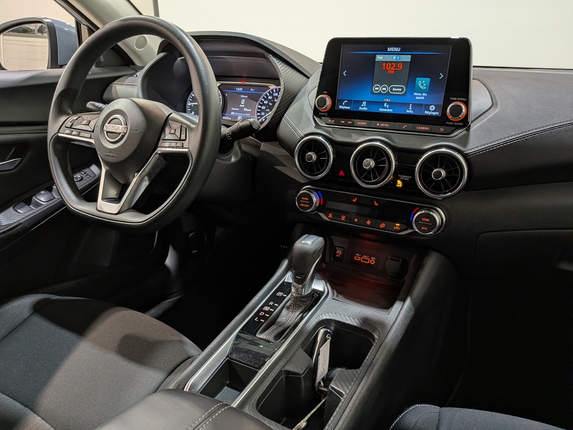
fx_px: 397
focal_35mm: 24
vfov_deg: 56.8
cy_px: 215
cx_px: 286
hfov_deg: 71.6
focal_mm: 4.53
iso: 48
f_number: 1.7
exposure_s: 1/24
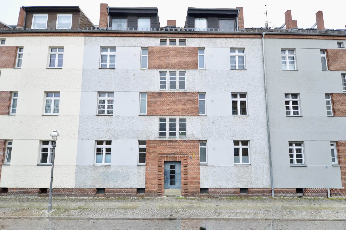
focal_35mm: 18
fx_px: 173
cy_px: 115
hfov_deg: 90.1
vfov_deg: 67.2
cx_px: 173
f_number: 4.5
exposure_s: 1/80
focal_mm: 12
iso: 200
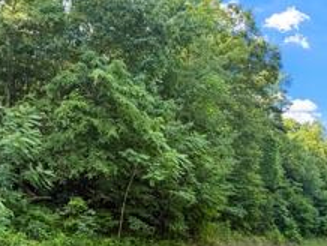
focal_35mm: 44
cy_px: 213
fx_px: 416
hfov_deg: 42.8
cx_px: 147
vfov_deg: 31.6
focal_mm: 6.76
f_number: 1.8
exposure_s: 1/340
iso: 80
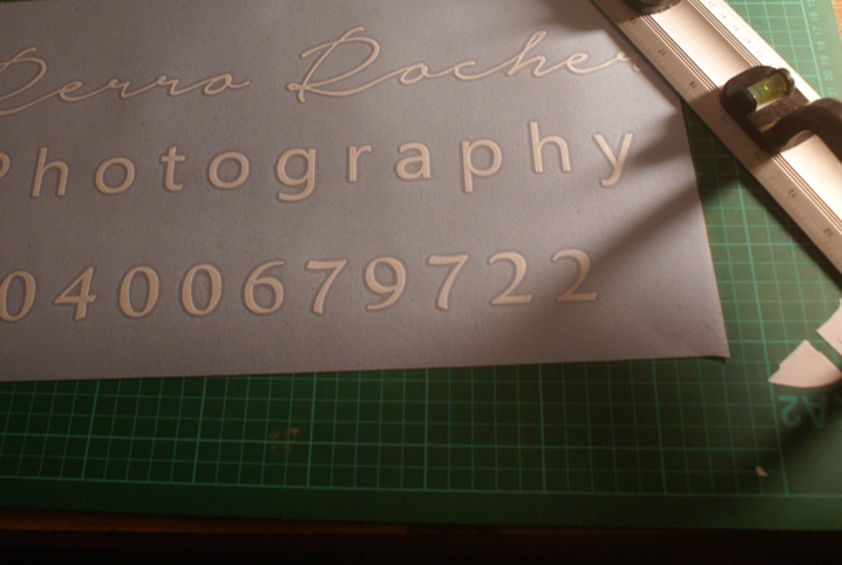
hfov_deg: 41.7
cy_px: 199
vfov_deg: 28.6
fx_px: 1101
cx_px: 338
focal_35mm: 47
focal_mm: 24
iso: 400
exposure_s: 1/25
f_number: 4.5
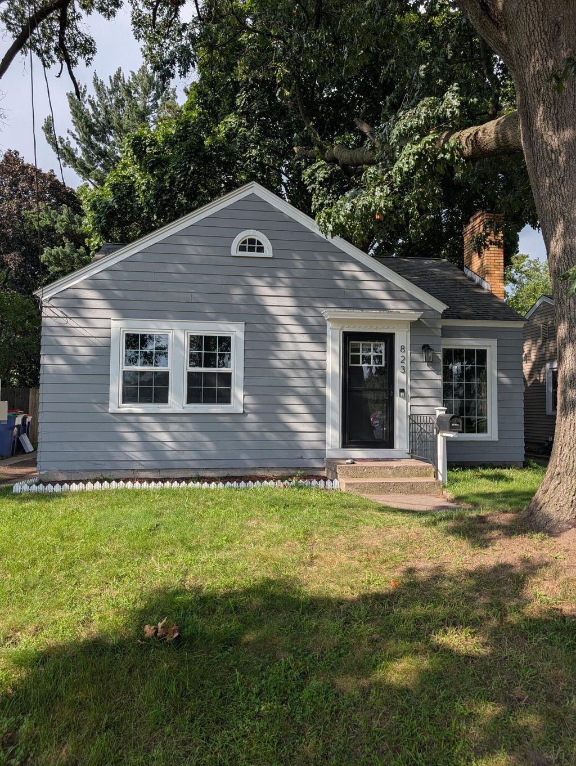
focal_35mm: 24
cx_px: 288
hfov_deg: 56.9
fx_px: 531
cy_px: 383
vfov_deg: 71.5
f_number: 1.68
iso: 21
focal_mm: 6.9
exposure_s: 1/1111
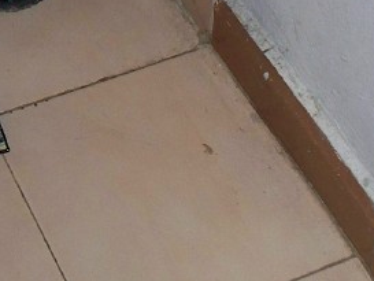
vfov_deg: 10.6
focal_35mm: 135
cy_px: -145
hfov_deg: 14.2
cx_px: -66
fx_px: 1459
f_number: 2.8
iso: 200
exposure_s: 1/30
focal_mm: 7.54
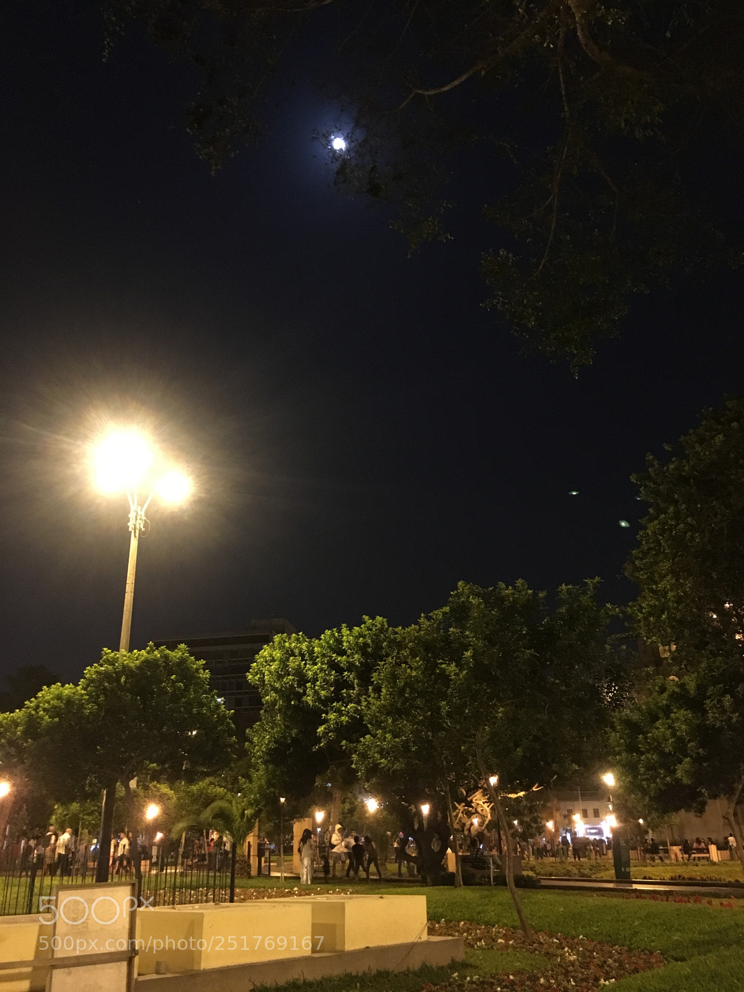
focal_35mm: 29
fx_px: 831
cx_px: 372
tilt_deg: +23.4
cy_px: 496
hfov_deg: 48.2
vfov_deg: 61.7
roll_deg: +1.0
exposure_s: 1/15
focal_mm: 4.15
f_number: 2.2
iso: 500
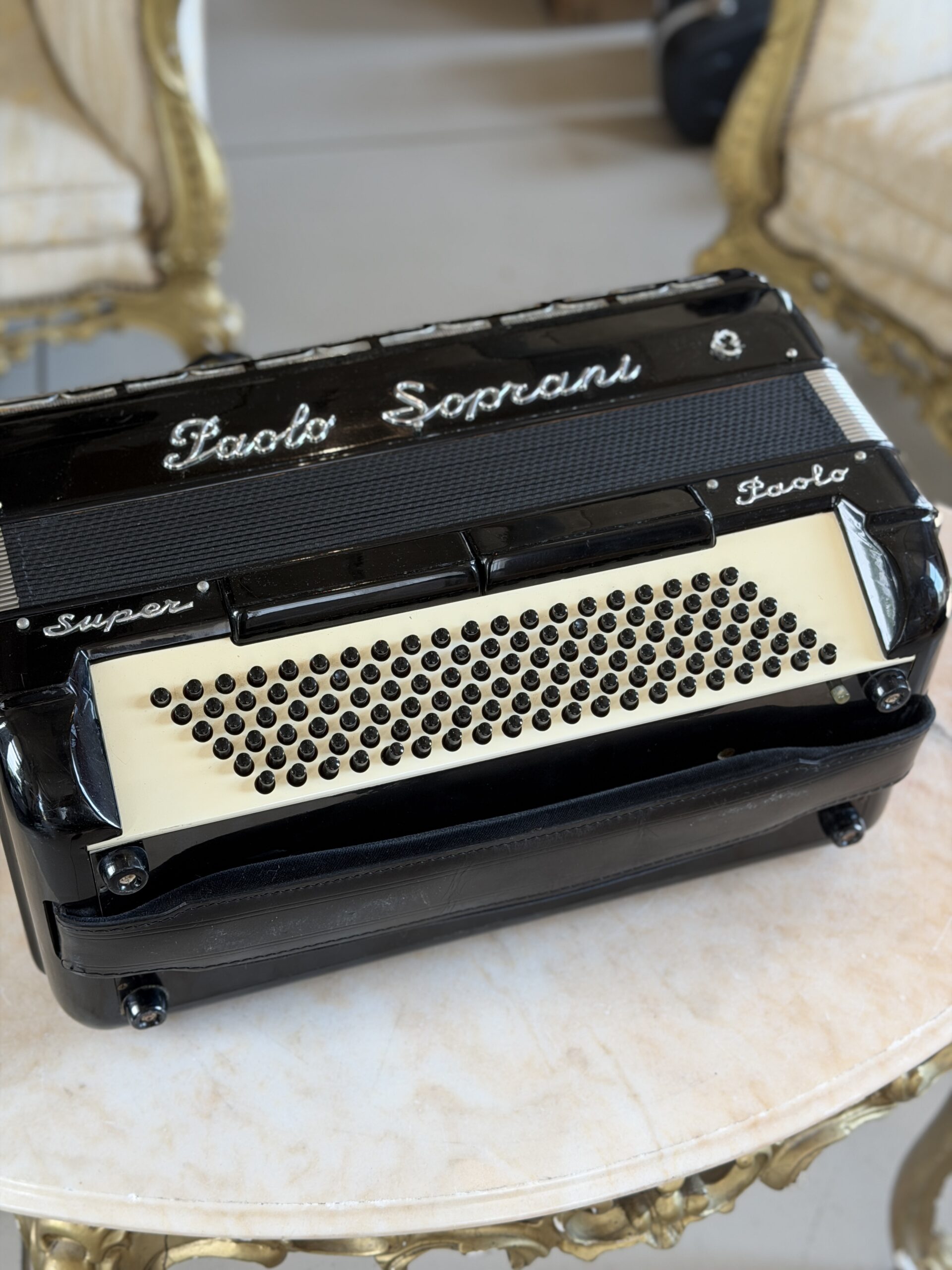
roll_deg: -0.4
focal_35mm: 48
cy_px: 635
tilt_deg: -42.4
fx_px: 1760
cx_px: 476
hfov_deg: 30.3
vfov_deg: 39.7
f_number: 1.78
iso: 64
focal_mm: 6.76
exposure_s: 1/121
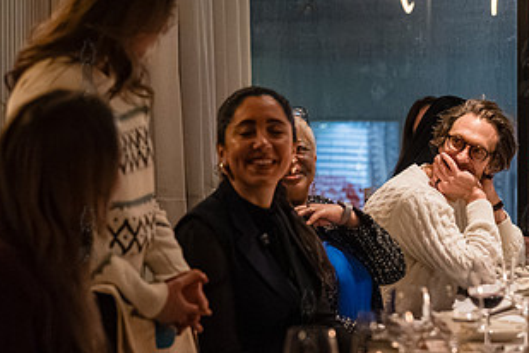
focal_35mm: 108
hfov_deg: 18.9
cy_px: 149
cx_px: 306
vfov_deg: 12.7
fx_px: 1587
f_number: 2.8
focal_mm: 55
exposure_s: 1/160
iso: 16000
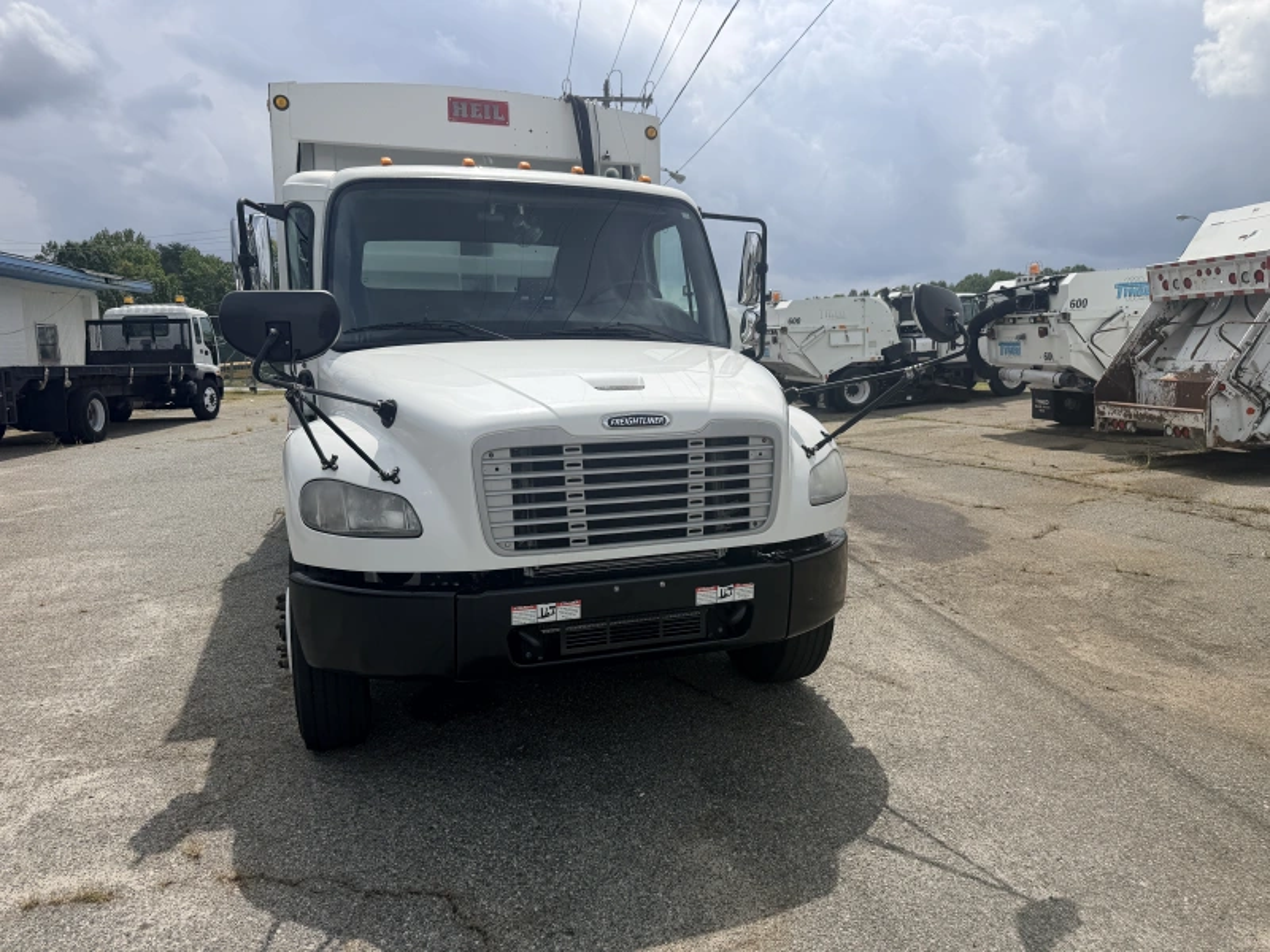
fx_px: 881
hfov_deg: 71.6
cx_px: 635
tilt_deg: -6.9
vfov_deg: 56.8
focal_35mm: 24
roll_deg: +1.1
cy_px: 476
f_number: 1.78
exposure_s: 1/9091
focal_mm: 6.76
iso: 80
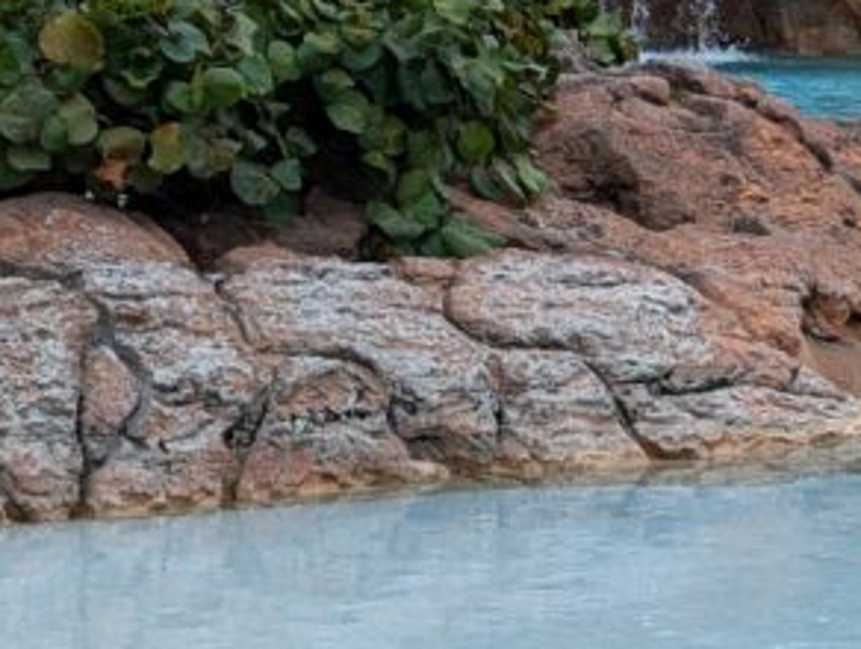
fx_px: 4285
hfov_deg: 11.1
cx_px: 1271
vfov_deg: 8.6
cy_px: 16
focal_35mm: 172
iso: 21
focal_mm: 6.9
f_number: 1.68
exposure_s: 1/587
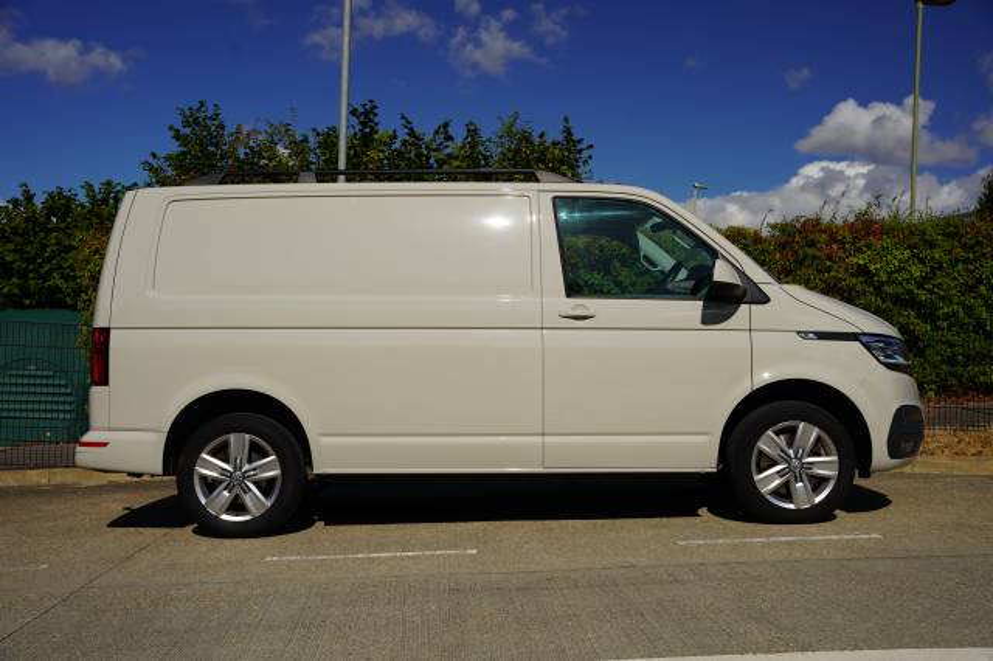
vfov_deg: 33.6
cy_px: 330
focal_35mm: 40
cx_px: 496
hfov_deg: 48.8
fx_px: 1094
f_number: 5
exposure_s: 1/800
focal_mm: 39.7
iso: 100
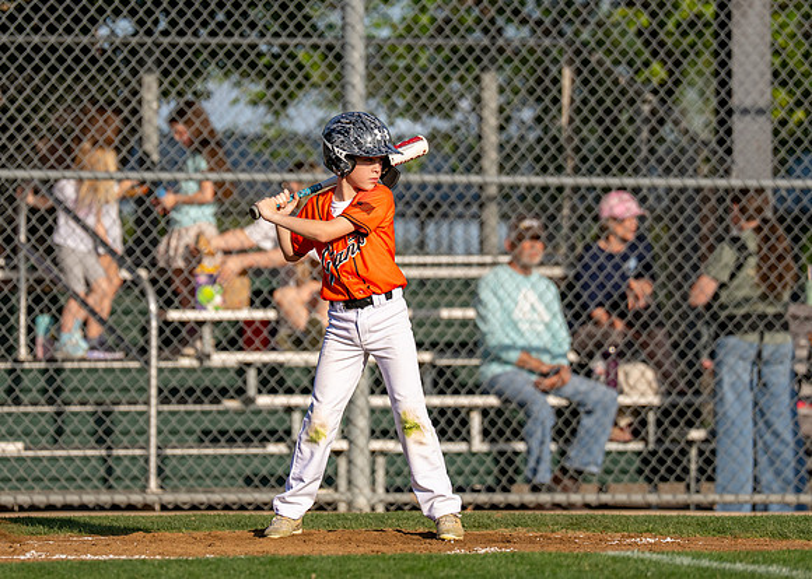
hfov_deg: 5.6
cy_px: 226
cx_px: 360
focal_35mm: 361
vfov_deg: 4.0
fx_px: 8332
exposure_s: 1/3200
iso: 160
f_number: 2.8
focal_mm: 200
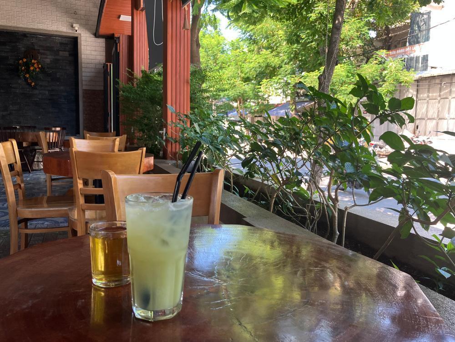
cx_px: 228
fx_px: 368
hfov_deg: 63.4
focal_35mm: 28
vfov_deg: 49.7
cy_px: 171
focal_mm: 3.99
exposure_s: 1/121
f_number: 1.8
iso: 64
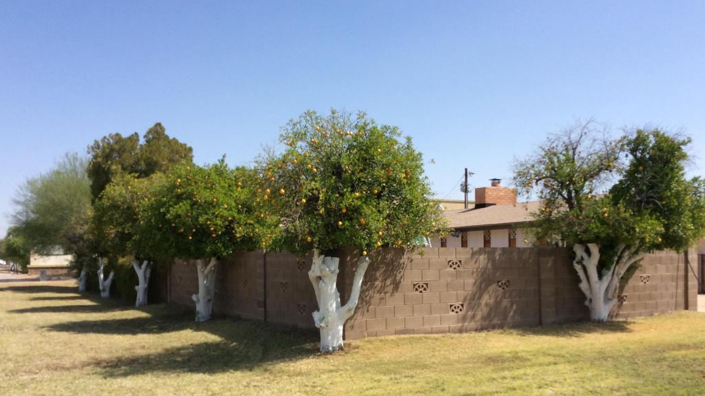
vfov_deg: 33.5
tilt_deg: +0.1
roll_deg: -0.3
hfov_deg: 56.6
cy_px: 245
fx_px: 654
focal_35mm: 35
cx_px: 354
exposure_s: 1/1362
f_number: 2.4
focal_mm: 3.3
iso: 32
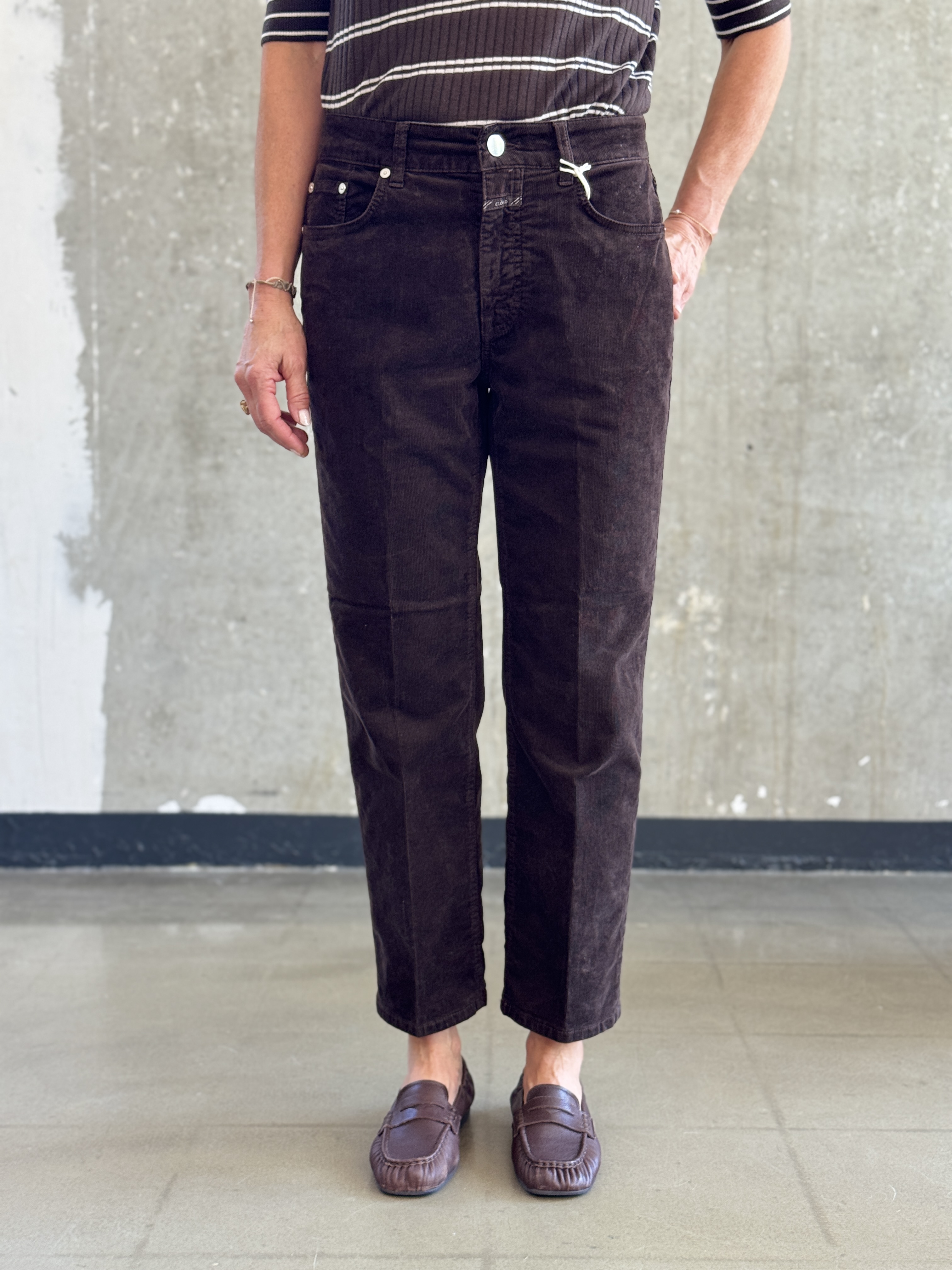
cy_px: 635
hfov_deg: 30.3
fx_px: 1760
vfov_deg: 39.7
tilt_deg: -5.4
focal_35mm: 48
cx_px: 476
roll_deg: +0.0
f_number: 1.78
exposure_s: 1/50
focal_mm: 6.76
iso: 100
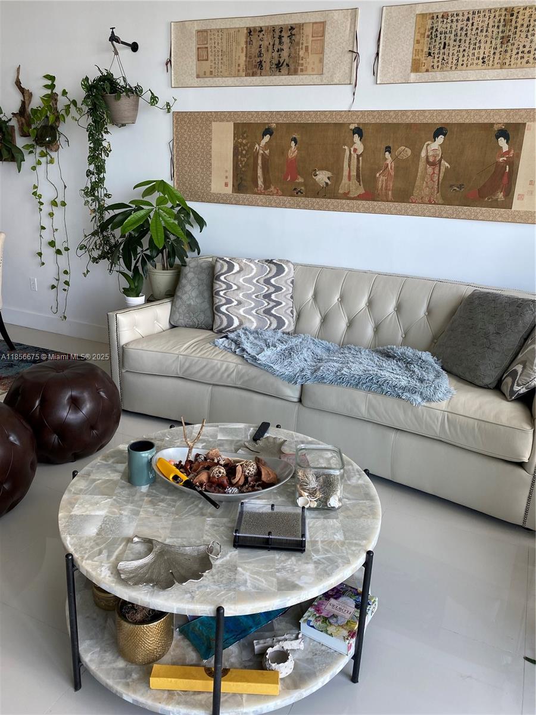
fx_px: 537
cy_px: 358
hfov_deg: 53.1
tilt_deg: -16.9
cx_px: 268
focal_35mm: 26
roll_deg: -1.2
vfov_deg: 67.3
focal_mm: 4.25
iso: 50
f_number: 1.8
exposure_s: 1/121
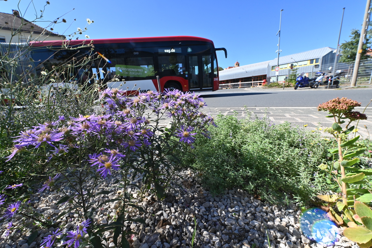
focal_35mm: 14
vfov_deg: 81.2
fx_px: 145
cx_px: 186
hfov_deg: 104.3
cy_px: 124
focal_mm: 14
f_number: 14
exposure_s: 1/400
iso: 640
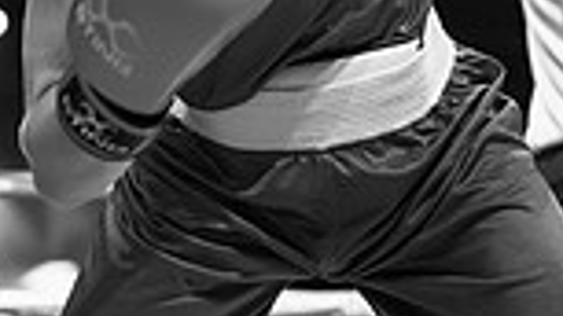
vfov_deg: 6.1
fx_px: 2955
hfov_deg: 10.6
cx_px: 754
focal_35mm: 198
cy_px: -35
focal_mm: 50
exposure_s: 1/1000
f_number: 2.5
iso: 3200
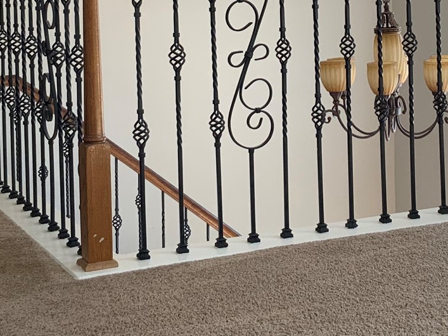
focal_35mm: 84
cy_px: -16
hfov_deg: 23.2
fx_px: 1087
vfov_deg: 17.1
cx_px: 307
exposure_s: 1/122
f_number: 1.8
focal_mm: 3
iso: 50
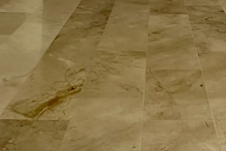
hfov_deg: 33.0
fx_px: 377
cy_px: -128
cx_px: 159
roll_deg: -0.2
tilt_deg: +2.8
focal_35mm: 60
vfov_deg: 17.7
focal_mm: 2.22
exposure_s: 1/76
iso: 320
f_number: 2.2
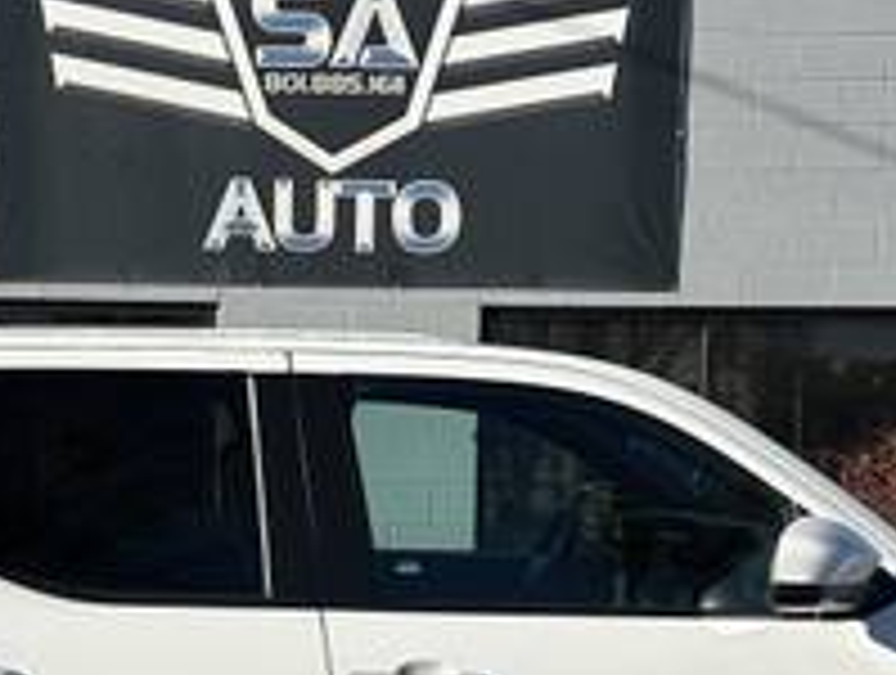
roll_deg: -0.3
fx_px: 1997
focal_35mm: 77
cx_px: 261
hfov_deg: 25.1
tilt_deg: -5.0
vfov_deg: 18.6
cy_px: 706
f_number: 1.78
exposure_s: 1/5525
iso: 80
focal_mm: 6.86
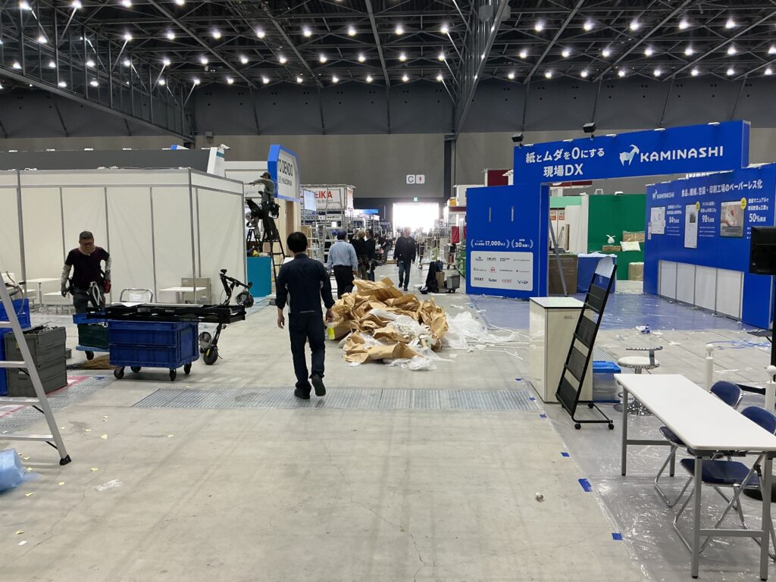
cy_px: 291
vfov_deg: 48.2
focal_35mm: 29
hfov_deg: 61.7
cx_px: 388
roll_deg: +0.0
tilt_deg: -5.1
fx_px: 650
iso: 100
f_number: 1.8
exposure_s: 1/60
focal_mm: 3
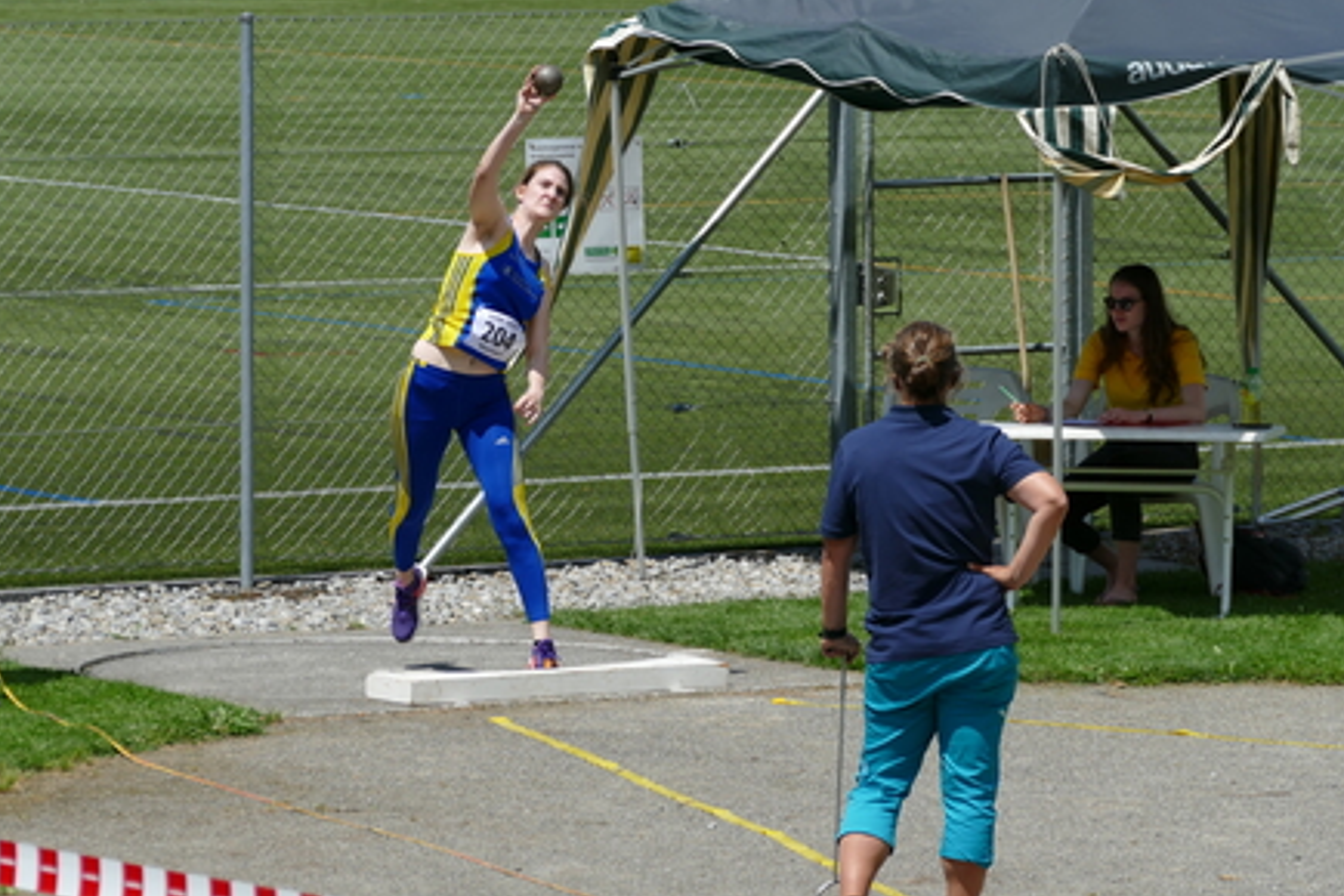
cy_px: 417
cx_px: 525
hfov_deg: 7.7
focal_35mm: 268
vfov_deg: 5.1
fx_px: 10005
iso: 125
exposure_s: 1/1300
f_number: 4
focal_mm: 78.73
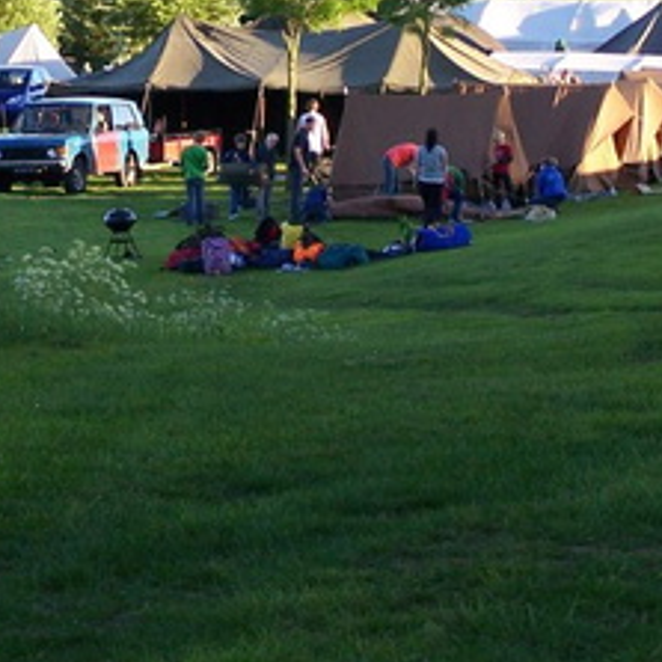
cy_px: 33
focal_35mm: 235
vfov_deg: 7.4
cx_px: 226
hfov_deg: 7.4
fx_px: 5085
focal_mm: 12.4
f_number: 3.2
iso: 80
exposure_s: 1/250
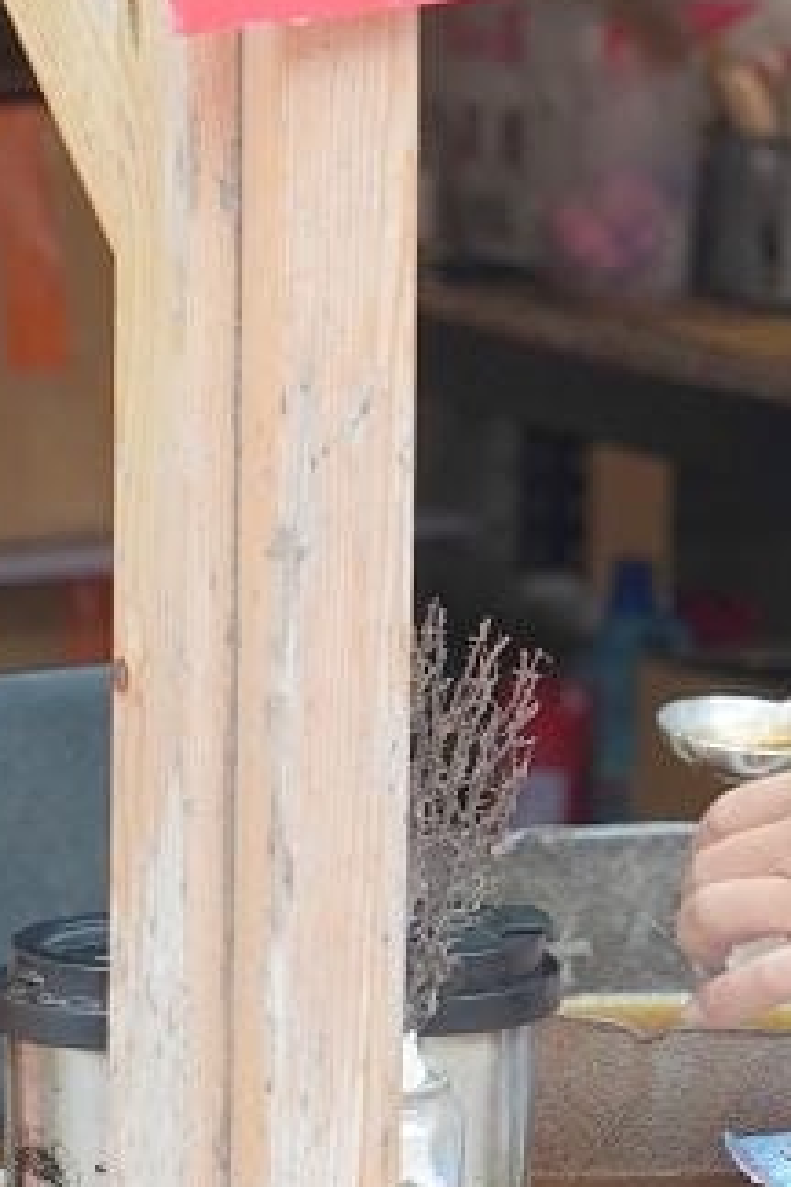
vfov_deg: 10.1
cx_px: 1853
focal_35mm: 204
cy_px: 209
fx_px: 6723
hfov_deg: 6.4
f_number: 4
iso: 640
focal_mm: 55
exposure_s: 1/160
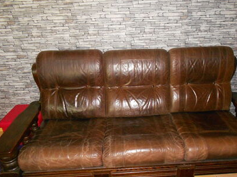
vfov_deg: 45.3
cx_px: 135
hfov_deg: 58.2
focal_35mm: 31
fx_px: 212
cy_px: 99
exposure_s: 1/25
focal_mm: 4.6
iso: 400
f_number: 3.2
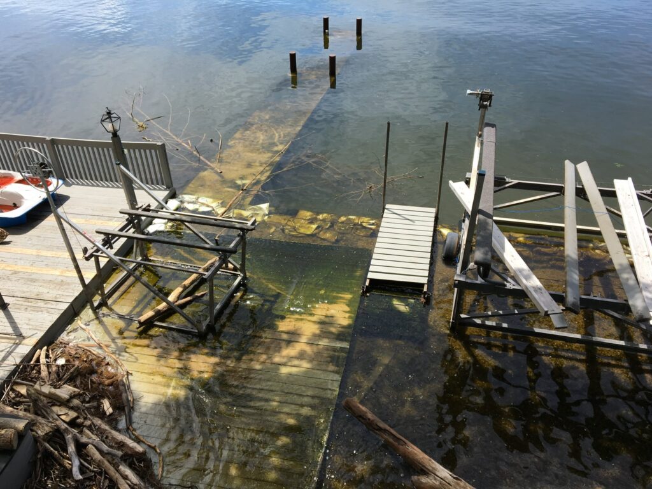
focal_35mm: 29
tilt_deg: -36.1
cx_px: 326
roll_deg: +3.2
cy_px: 244
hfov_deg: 61.7
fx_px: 546
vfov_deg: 48.2
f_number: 2.2
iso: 25
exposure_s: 1/1202
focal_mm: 4.15
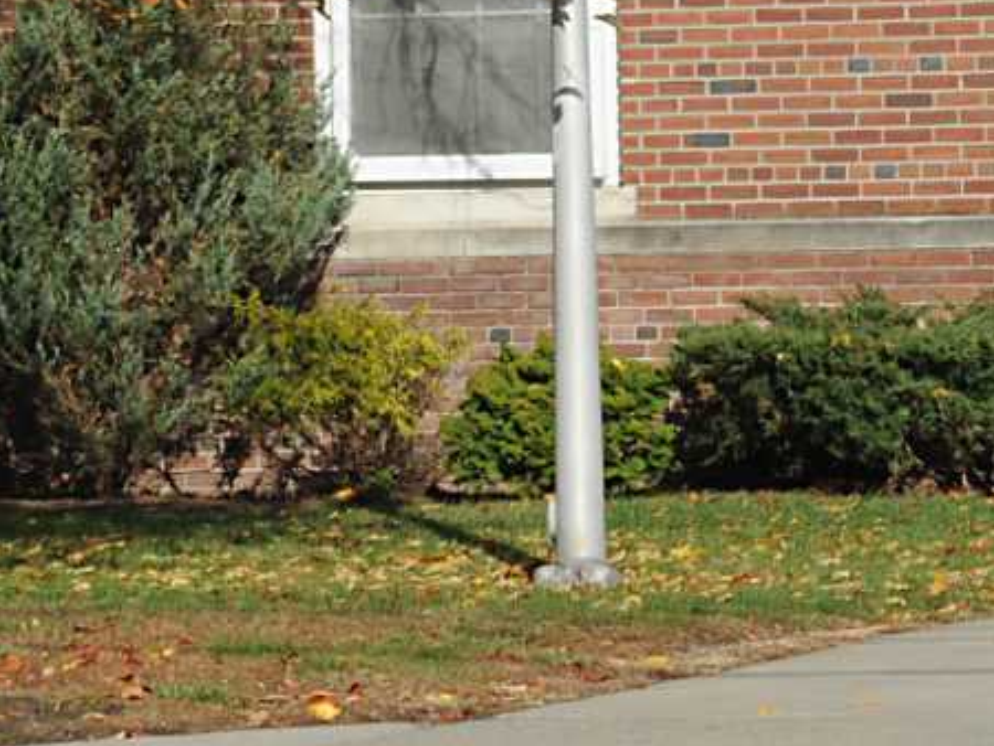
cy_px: -254
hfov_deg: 6.5
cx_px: 510
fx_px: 8791
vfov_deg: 4.8
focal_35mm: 306
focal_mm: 70
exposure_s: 1/640
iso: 400
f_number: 11
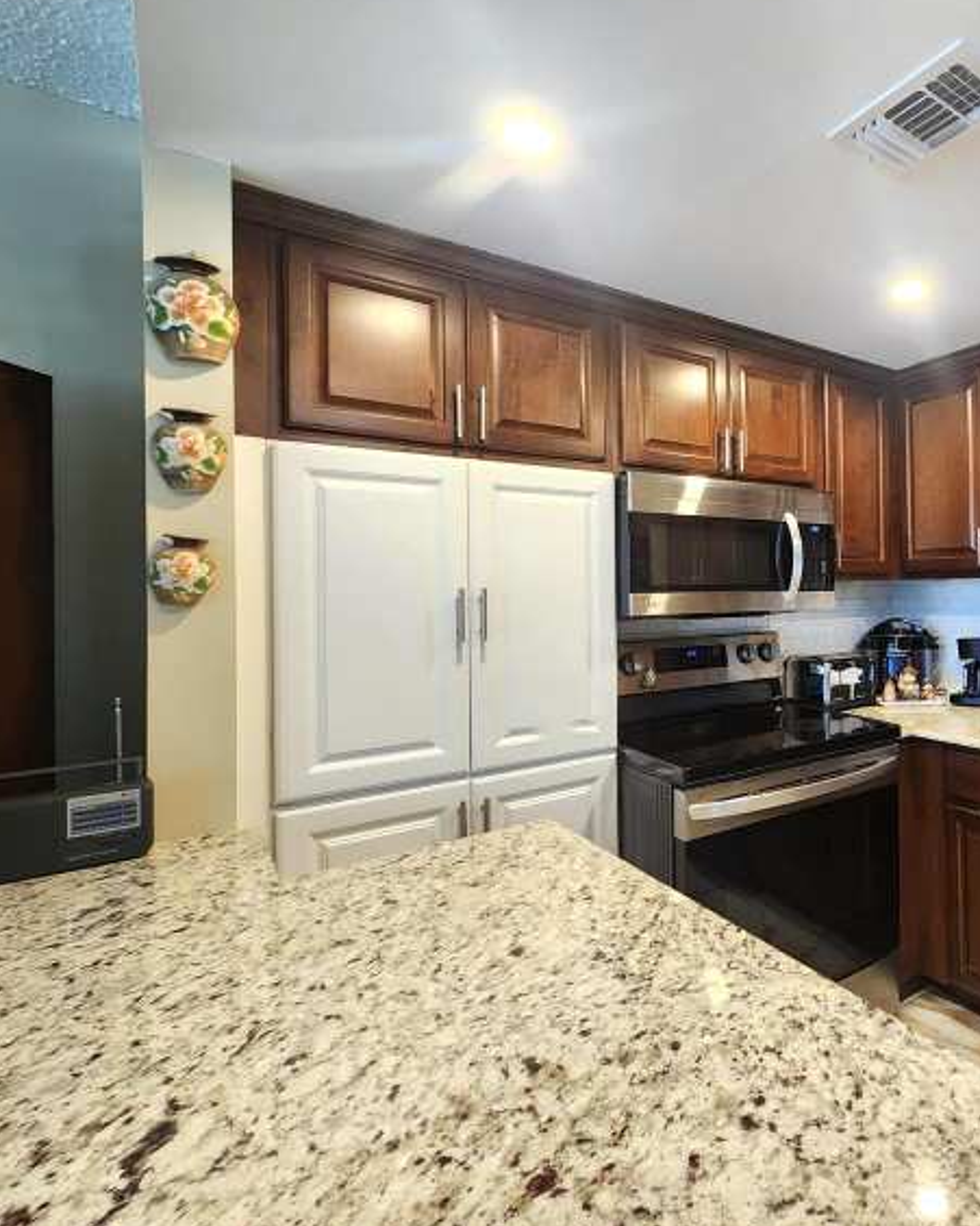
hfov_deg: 65.4
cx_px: 817
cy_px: 585
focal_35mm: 18
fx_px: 653
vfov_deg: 86.3
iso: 320
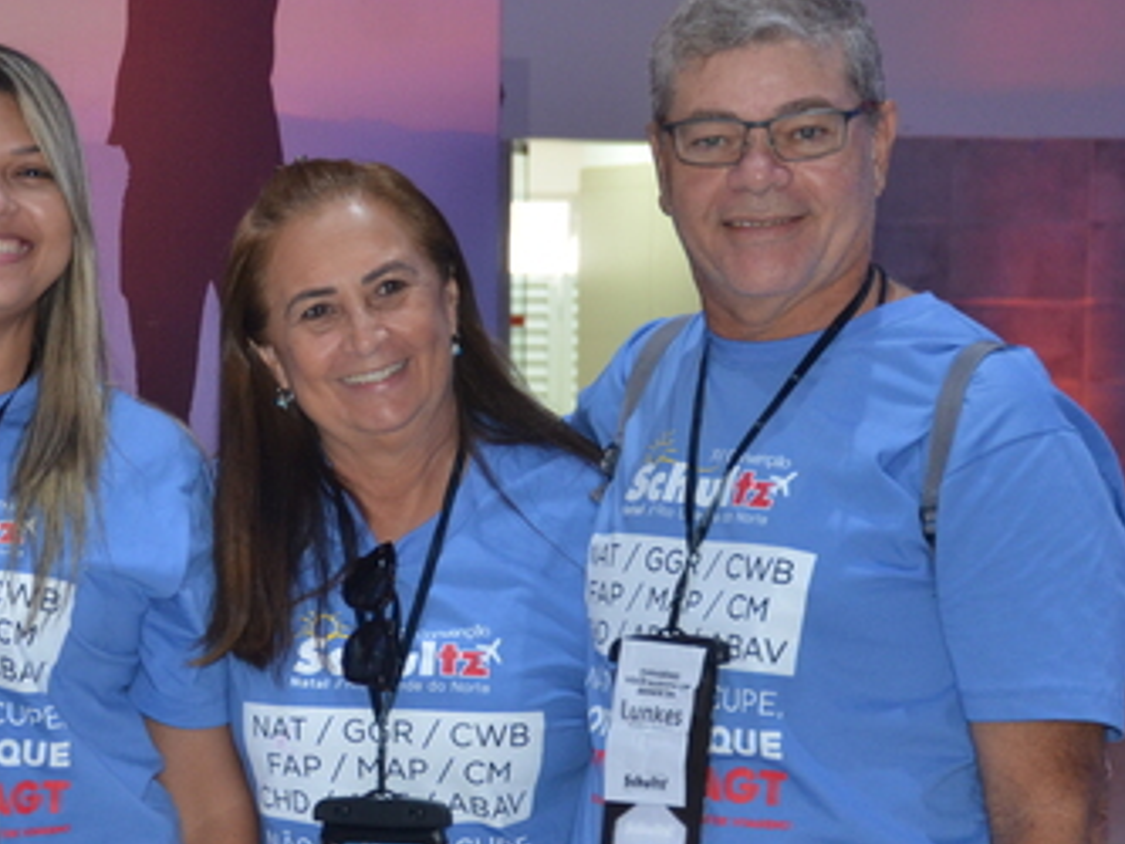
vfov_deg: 12.2
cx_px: 159
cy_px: 601
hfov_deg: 16.1
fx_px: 3934
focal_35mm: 121
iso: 800
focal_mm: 40
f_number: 4.5
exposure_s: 1/60
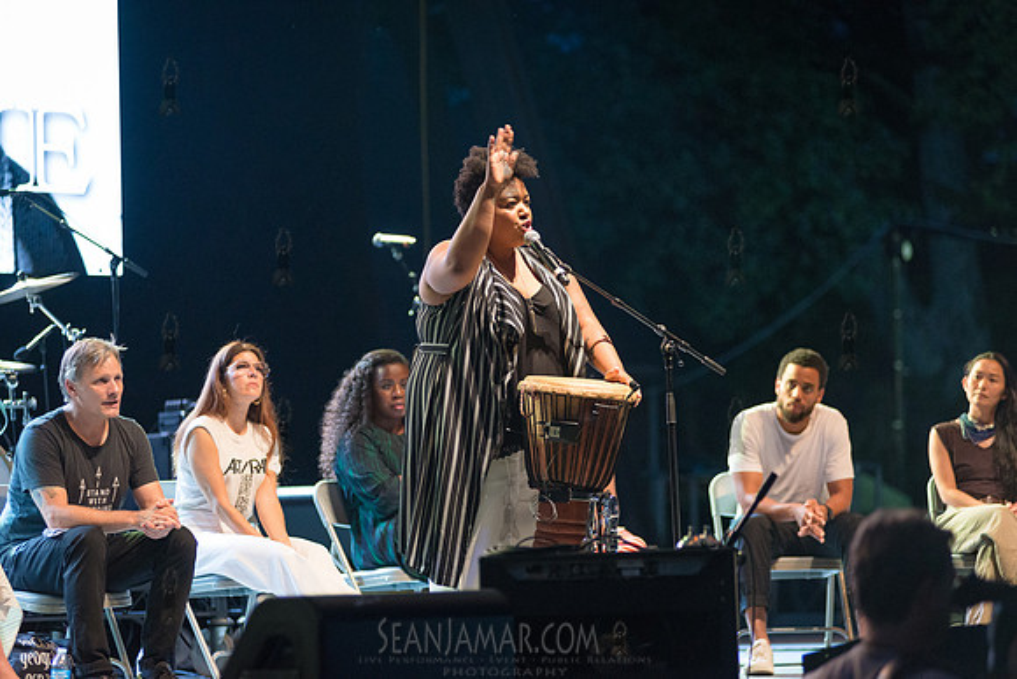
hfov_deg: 14.2
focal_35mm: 145
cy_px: 340
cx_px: 508
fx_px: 4097
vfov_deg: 9.5
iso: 3200
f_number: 2.8
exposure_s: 1/320
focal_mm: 145
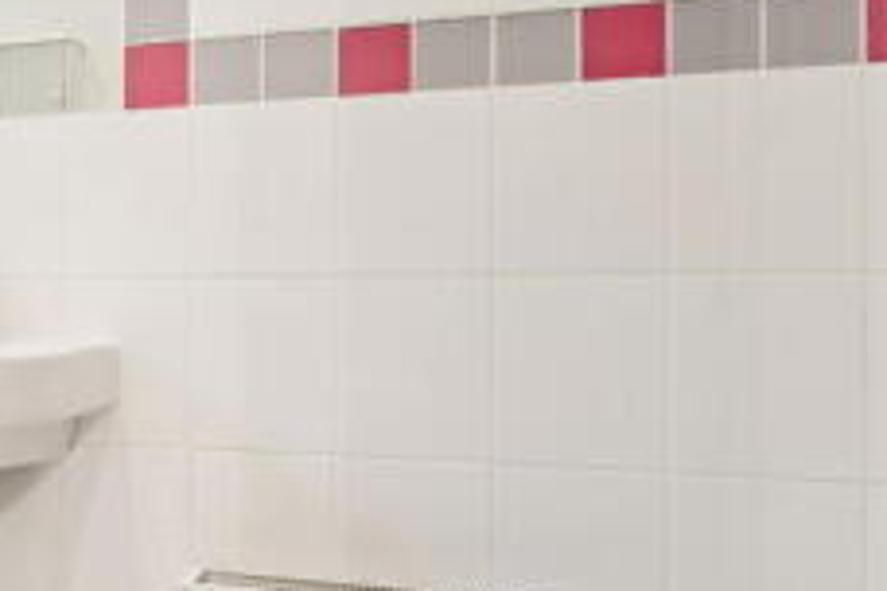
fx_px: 1133
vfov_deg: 29.2
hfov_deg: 37.3
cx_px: -37
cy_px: 305
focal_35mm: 46
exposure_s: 1/10
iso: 320
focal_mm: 16
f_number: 4.5
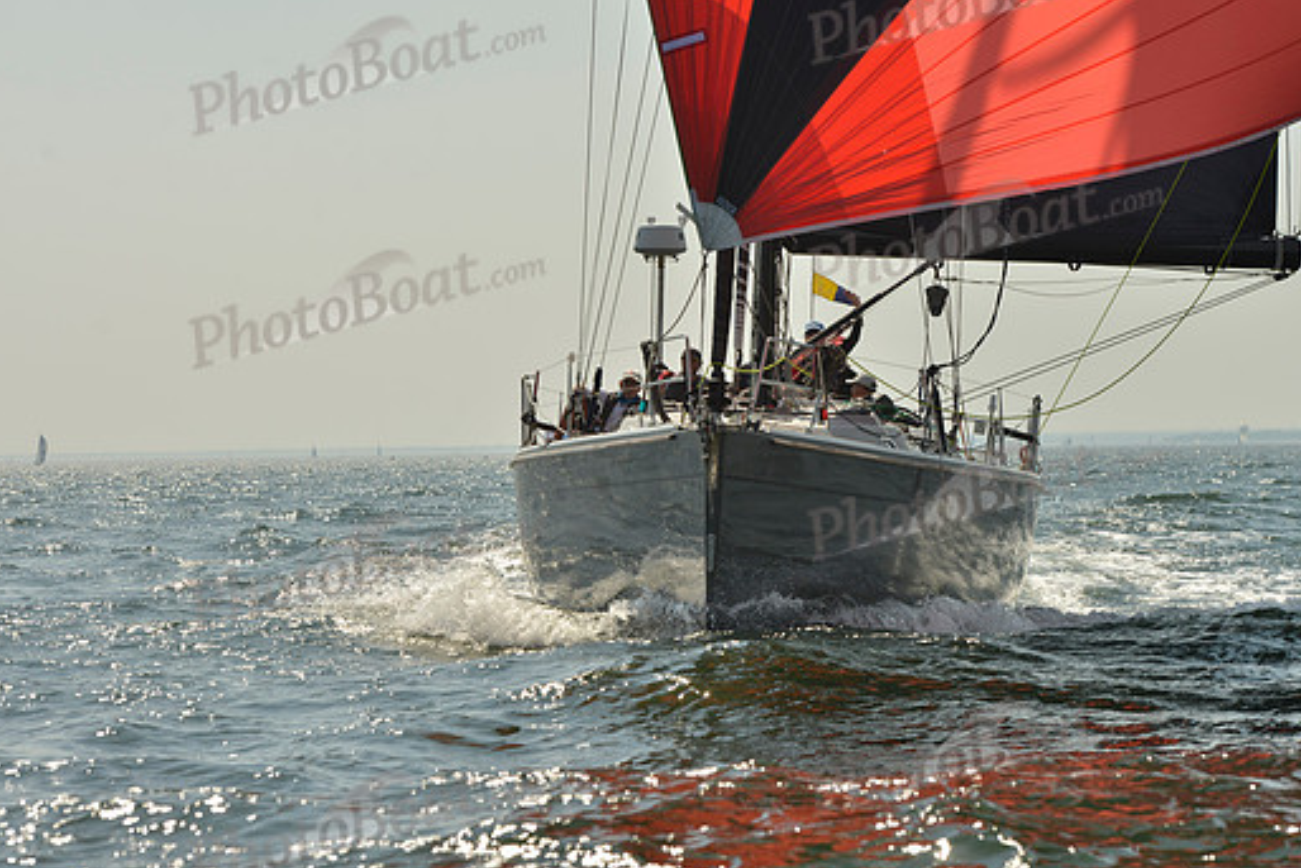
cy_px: 399
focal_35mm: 131
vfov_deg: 10.5
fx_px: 4735
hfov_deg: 15.6
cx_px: 678
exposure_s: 1/1250
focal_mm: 116
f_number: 8
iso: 200
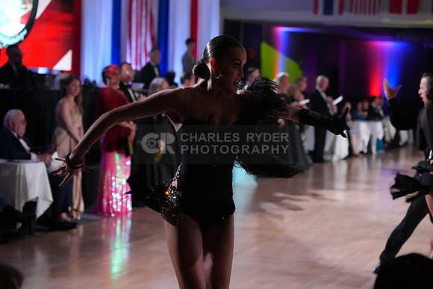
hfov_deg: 22.1
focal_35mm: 92
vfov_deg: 14.9
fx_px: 1107
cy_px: 144
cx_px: 216
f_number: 4
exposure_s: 1/400
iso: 5000
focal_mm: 92
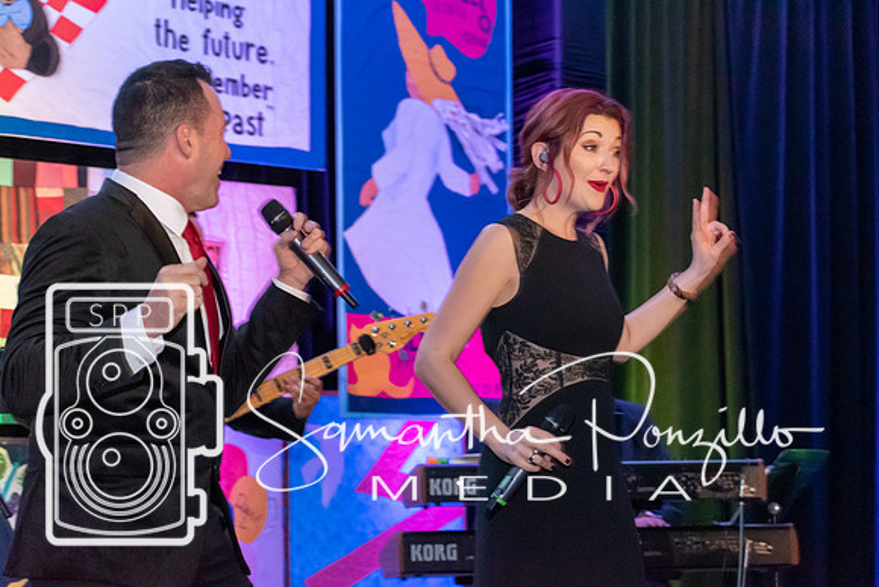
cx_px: 440
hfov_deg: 19.5
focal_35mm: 105
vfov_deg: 13.0
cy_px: 294
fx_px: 2564
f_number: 4.5
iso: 6400
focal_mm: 70
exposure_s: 1/60
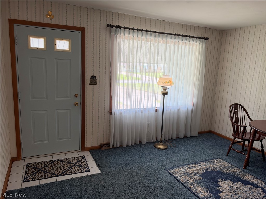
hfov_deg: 71.6
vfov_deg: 56.8
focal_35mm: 24
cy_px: 100
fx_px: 184
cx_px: 133
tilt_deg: -9.7
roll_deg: -2.8
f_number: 1.8
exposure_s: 1/121
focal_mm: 6.93
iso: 125
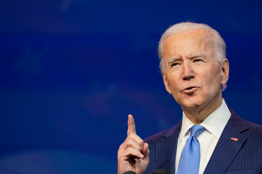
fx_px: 2911
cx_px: 131
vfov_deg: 3.4
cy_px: 87
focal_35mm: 400
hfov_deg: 5.2
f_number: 5.6
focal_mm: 400
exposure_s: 1/160
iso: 2000
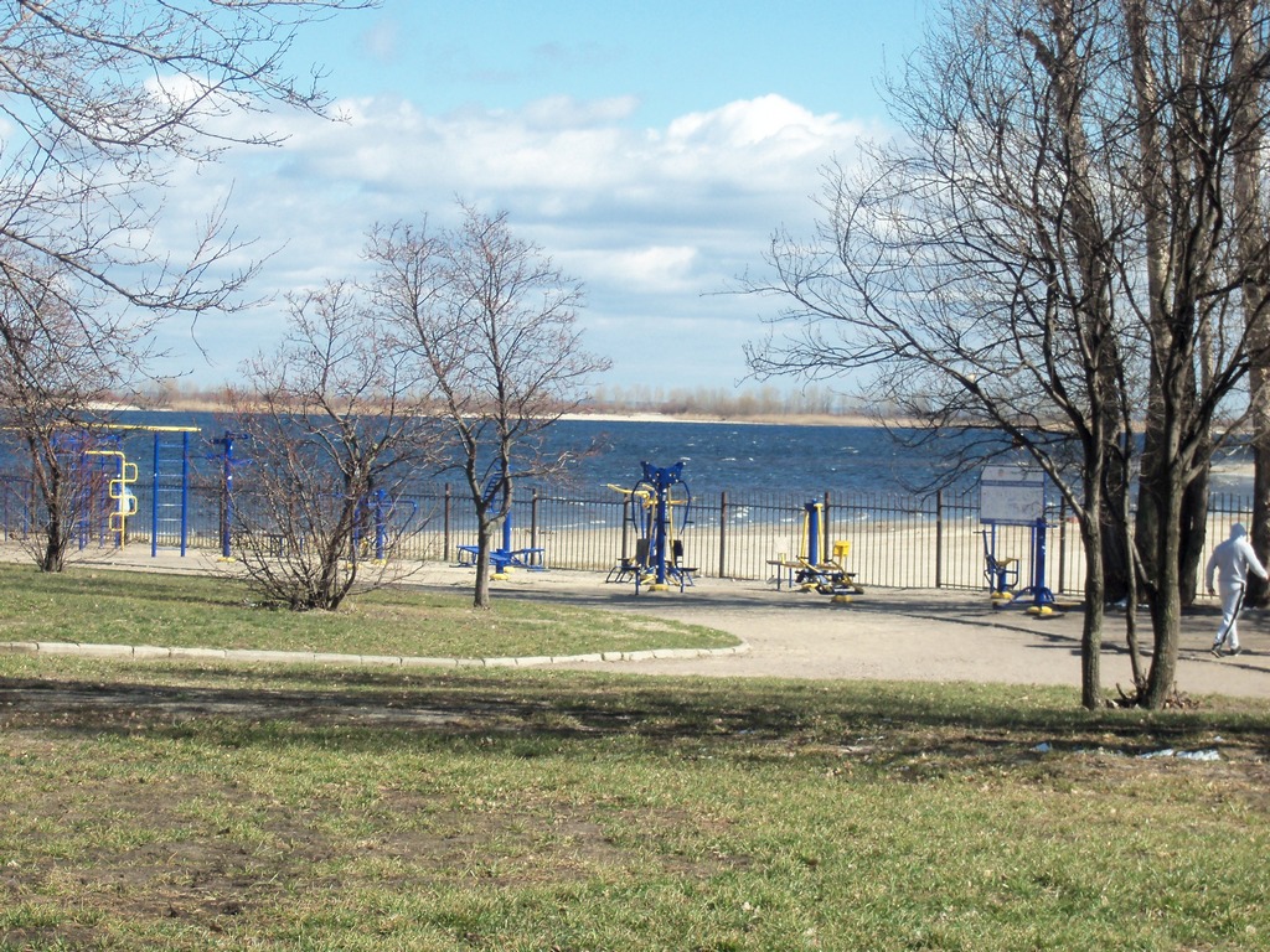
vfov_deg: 14.5
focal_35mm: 102
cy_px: 476
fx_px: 3742
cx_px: 635
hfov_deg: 19.3
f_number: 5.2
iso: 80
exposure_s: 1/400
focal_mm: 17.1
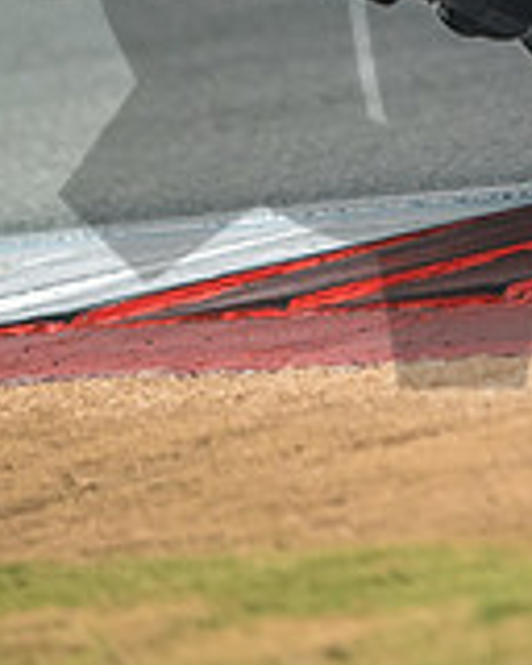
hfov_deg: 1.5
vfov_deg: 1.9
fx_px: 20075
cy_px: -118
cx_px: 461
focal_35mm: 1020
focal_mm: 200
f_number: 2
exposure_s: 1/3200
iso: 1250
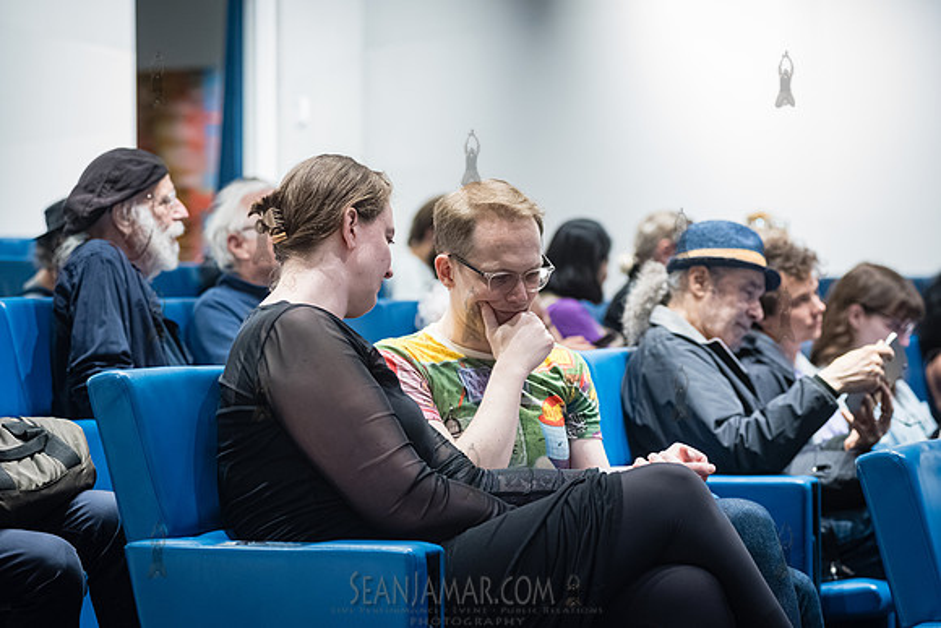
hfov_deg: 17.6
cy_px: 314
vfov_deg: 11.8
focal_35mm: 116
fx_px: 3039
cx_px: 488
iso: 5000
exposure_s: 1/200
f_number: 4
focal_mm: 112
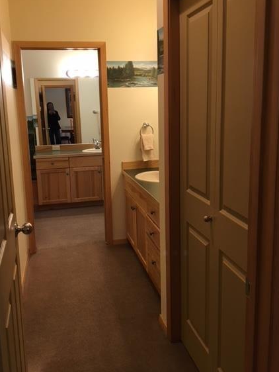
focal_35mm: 33
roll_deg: +2.5
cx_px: 126
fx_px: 354
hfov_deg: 42.9
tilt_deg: -9.1
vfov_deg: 55.2
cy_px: 165
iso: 100
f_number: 2.2
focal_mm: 4.15
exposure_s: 1/30
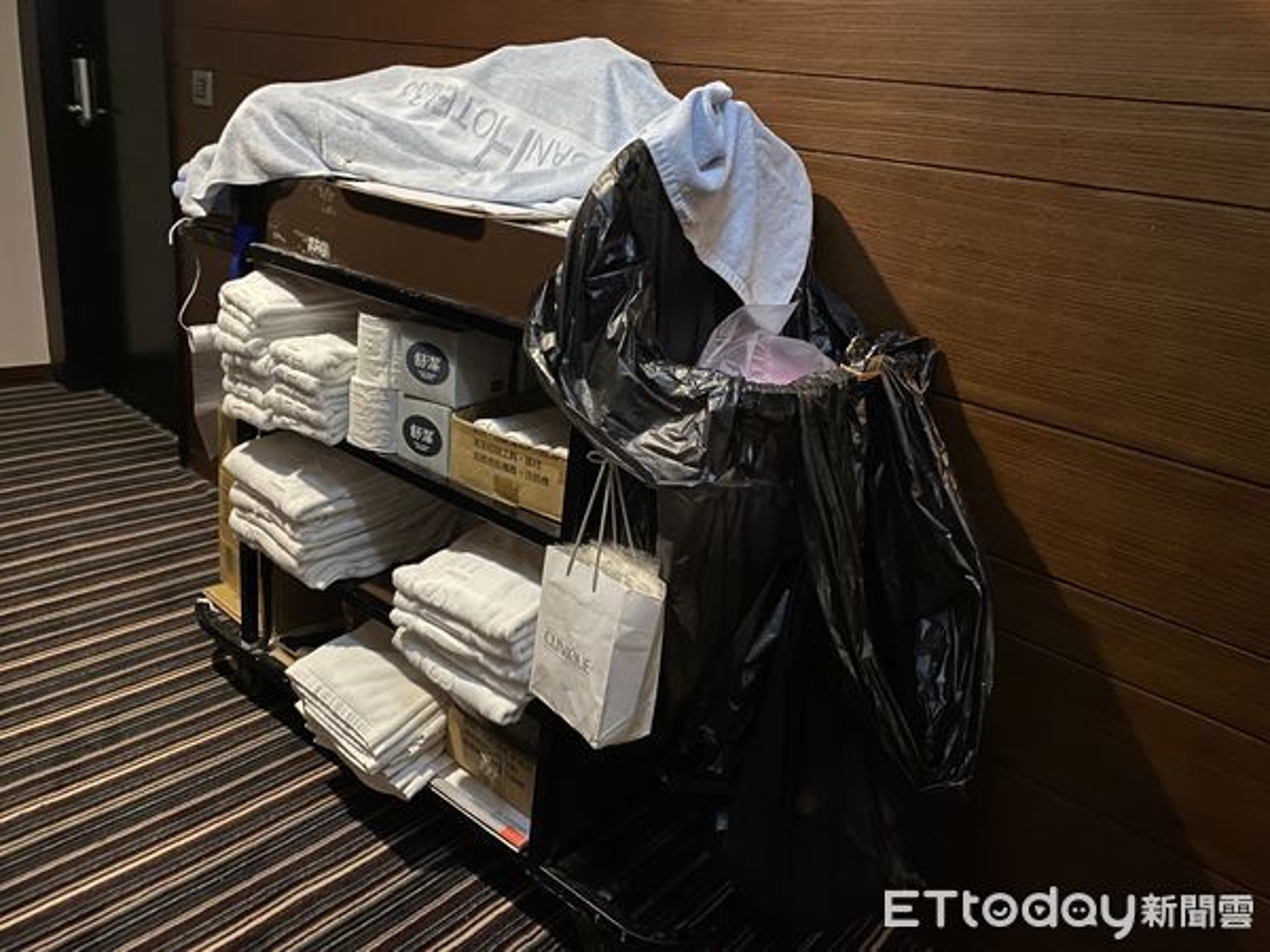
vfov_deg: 53.1
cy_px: 476
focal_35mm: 26
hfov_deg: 67.3
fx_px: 954
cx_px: 635
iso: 500
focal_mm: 4.25
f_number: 1.8
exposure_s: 1/8
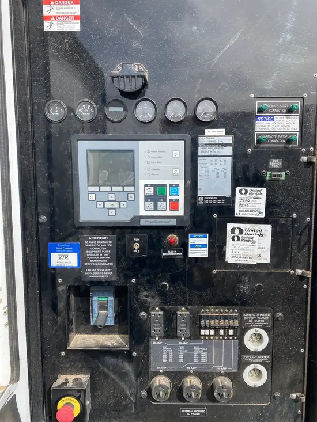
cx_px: 158
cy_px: 211
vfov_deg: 67.3
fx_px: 317
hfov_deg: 53.1
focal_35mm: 26
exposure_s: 1/1808
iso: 32
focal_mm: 4.25
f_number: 1.8
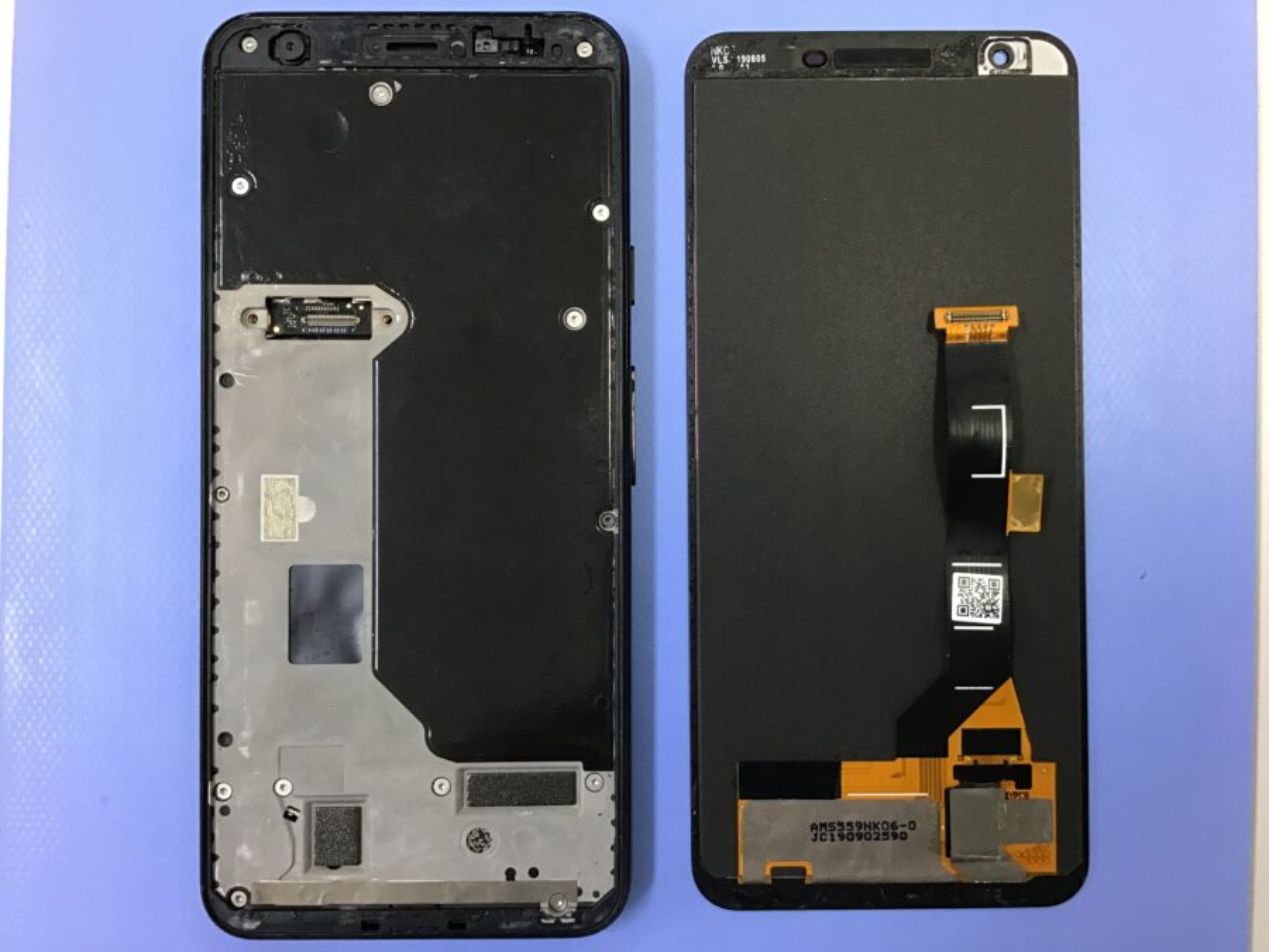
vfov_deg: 45.4
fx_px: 1136
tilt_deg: -89.2
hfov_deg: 58.4
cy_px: 476
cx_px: 634
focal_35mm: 31
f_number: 2.4
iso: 100
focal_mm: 3.3
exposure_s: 1/30
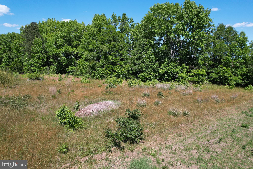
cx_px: 126
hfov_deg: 78.6
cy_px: 84
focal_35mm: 22
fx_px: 155
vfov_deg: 57.2
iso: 100
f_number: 2.8
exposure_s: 1/1250
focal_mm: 8.38
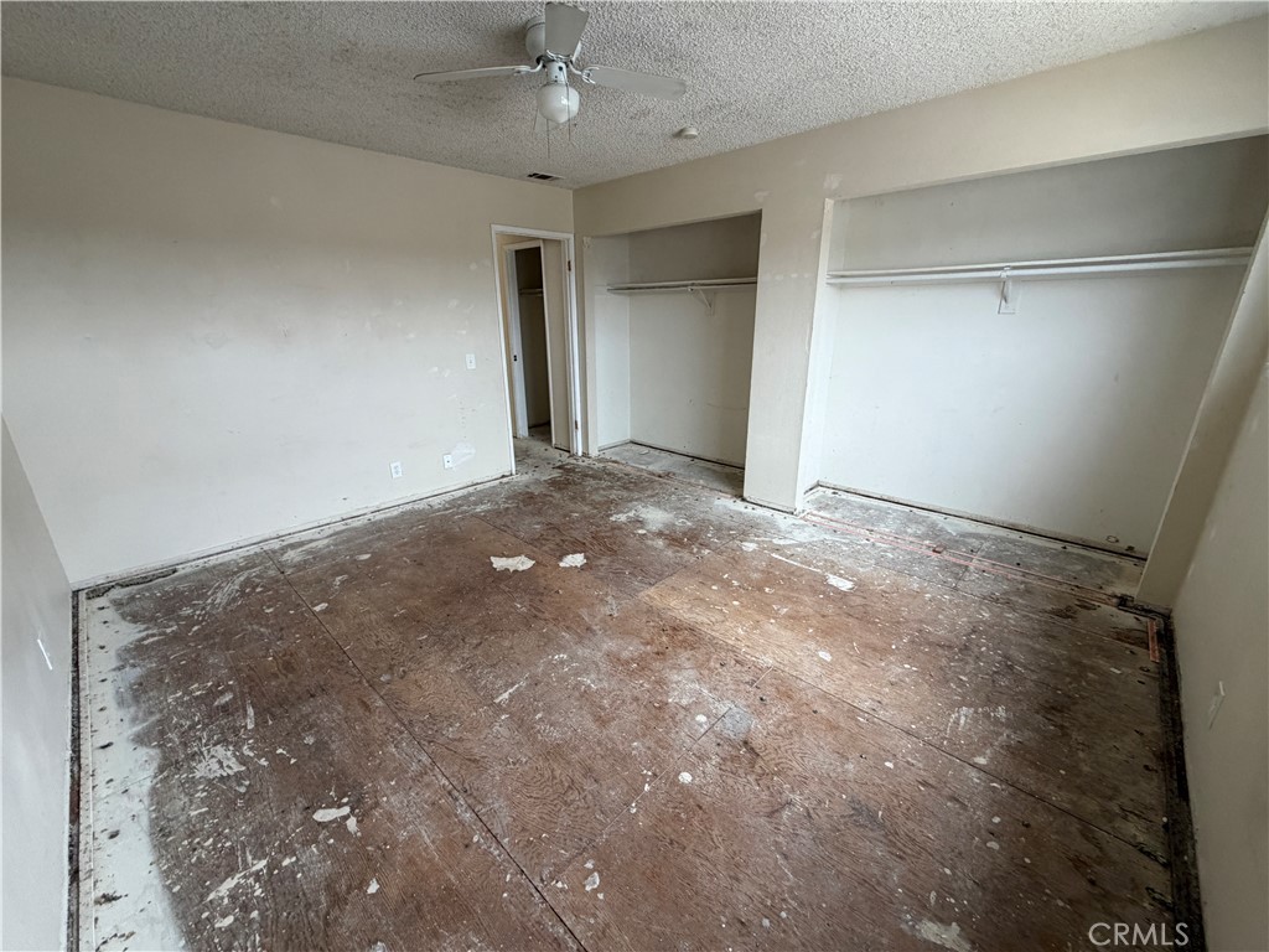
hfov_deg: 102.1
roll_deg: +1.0
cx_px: 634
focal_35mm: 14
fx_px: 513
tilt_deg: -18.1
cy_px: 476
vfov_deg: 85.7
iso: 250
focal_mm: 2.22
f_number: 2.2
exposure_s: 1/121
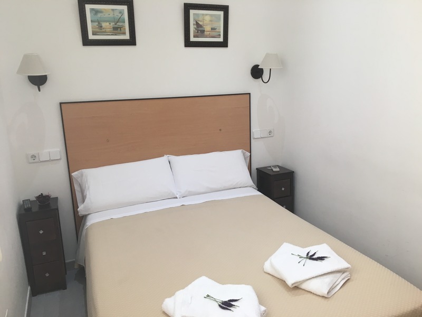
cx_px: 211
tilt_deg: -12.8
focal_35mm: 29
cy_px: 158
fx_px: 354
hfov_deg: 61.7
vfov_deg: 48.2
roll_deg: +2.0
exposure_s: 1/33
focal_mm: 4.15
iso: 25
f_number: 2.2
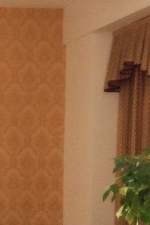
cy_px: 260
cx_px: -282
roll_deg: -1.7
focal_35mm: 151
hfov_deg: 8.0
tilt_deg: -2.4
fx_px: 945
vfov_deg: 13.3
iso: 32
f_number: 2.2
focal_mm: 4.15
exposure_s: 1/50
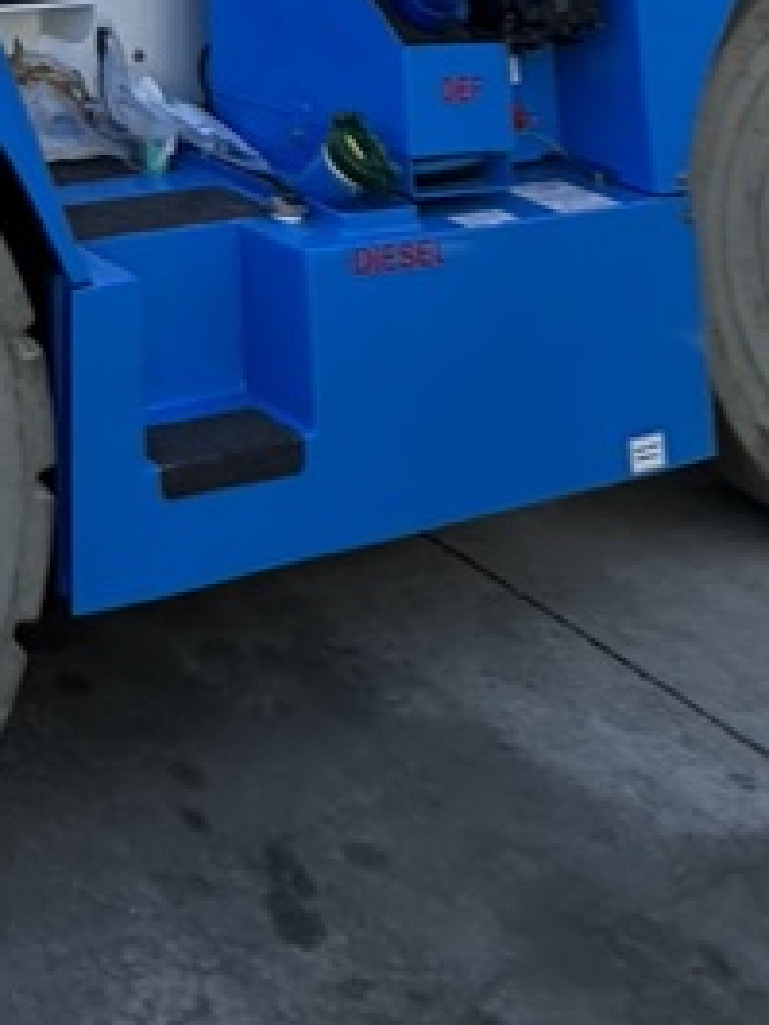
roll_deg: -1.6
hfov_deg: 23.2
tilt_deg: +13.1
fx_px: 1598
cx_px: -296
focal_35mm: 54
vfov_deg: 23.6
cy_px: -692
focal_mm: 2.22
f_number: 2.2
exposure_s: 1/485
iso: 40
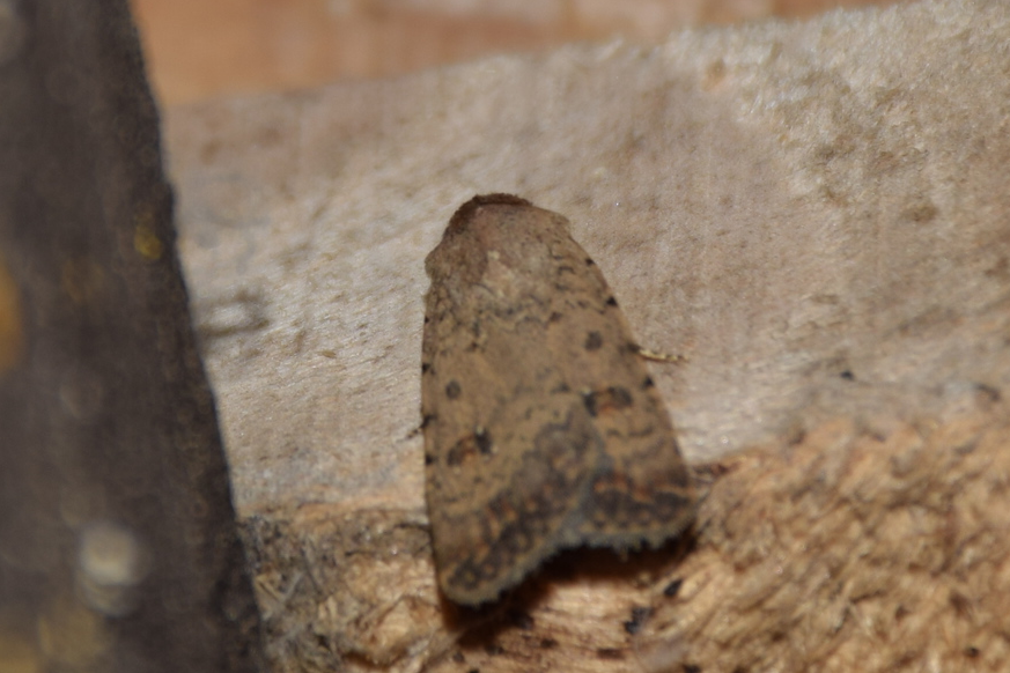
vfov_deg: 5.9
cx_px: 488
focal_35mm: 231
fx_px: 6480
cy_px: 363
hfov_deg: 8.9
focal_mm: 140
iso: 100
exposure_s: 1/60
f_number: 6.3
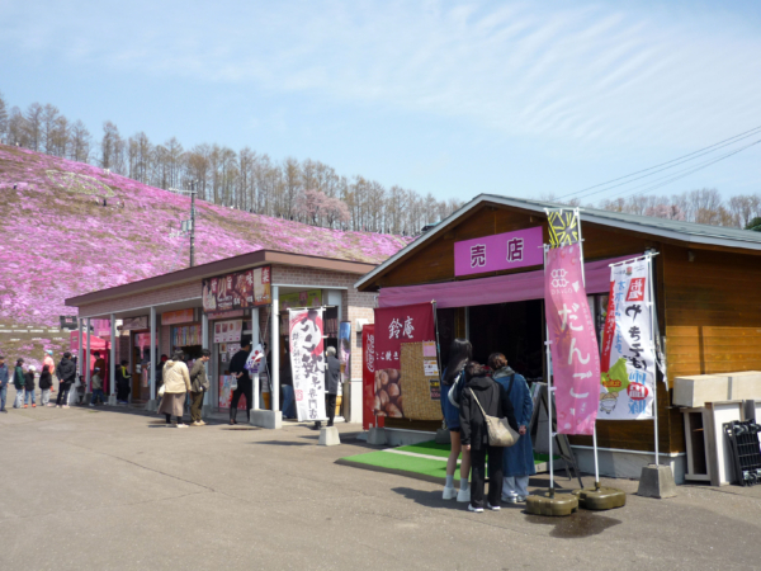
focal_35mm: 36
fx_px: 791
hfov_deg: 51.4
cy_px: 286
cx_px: 380
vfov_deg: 39.7
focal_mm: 6
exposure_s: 1/1000
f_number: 2.9
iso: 100
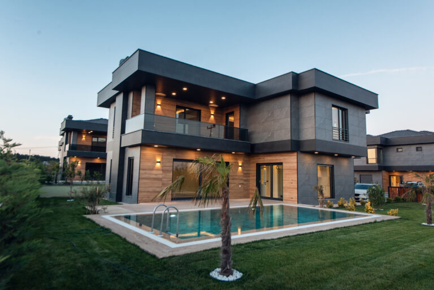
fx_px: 289
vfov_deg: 53.2
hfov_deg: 73.7
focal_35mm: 24
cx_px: 217
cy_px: 145
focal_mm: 24
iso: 640
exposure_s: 1/60
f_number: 6.3
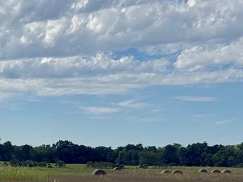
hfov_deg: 26.3
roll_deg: -2.7
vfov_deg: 22.3
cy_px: 166
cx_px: -61
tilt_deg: -3.0
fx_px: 449
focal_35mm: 64
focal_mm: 6.76
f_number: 1.78
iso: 80
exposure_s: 1/6711
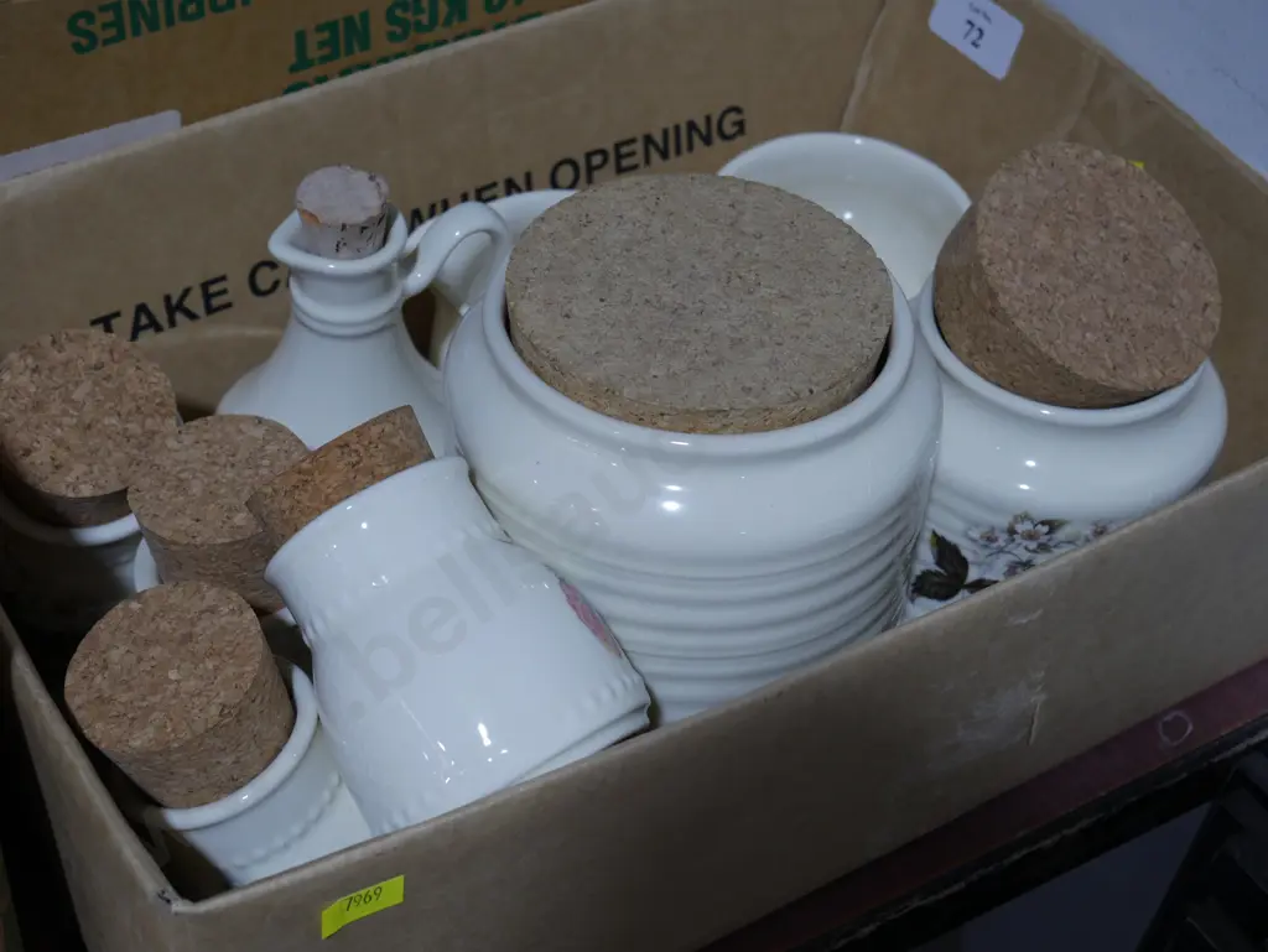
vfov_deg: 25.3
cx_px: 634
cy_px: 476
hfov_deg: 33.2
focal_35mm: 58
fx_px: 2126
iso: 250
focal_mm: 29
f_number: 5.4
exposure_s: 1/60
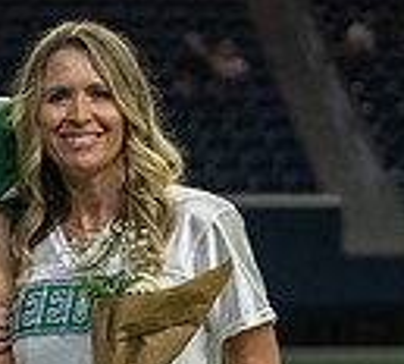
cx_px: -96
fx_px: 4483
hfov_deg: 5.1
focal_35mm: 357
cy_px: 445
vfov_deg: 4.6
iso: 1250
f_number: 2.8
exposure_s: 1/320
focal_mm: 70
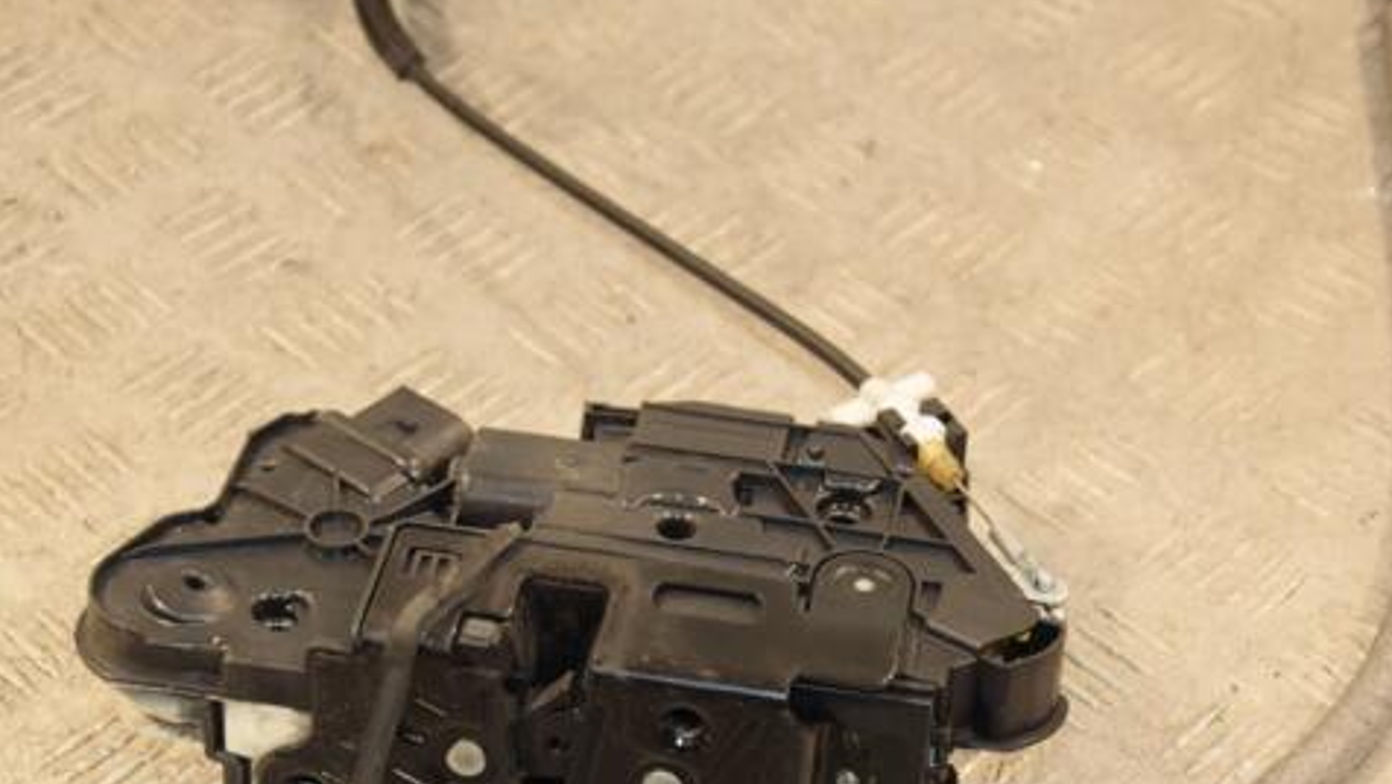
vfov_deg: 12.7
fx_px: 3507
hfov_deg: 22.4
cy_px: 491
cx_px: 731
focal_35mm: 95
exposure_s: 1/125
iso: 800
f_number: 4.8
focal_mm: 48
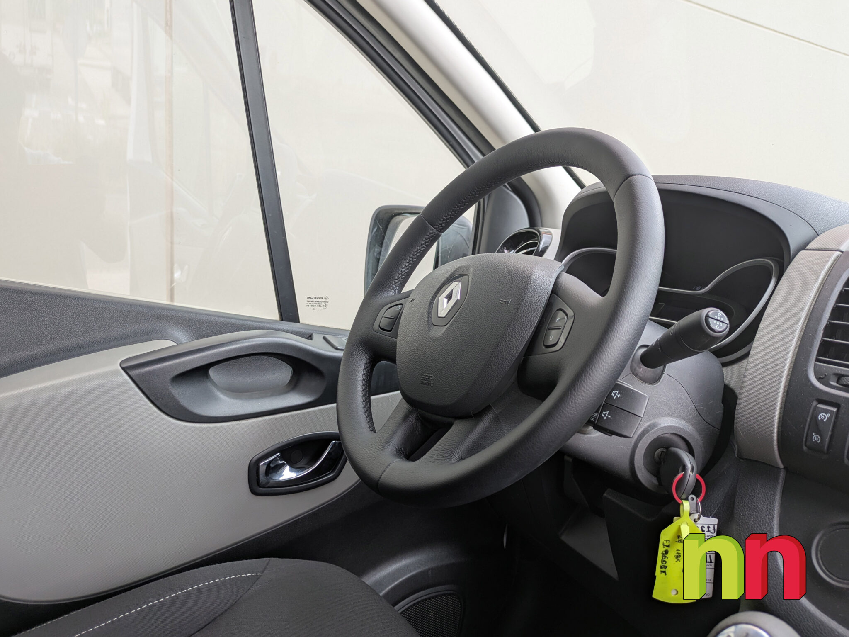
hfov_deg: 71.6
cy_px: 318
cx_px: 424
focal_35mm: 24
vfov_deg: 56.8
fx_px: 589
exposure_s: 1/3200
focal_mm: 6.86
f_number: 1.8
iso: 80
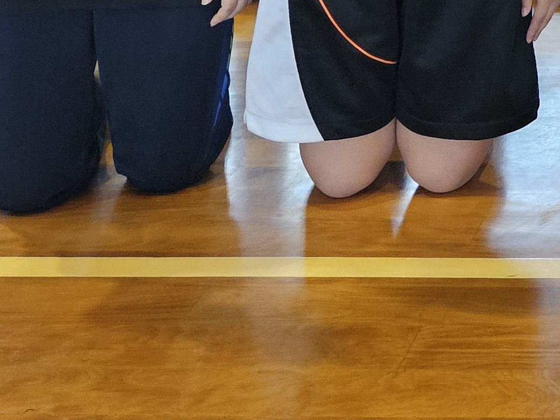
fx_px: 1439
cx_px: 872
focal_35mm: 89
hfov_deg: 19.0
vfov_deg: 14.5
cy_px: -350
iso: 800
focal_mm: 5.4
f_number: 1.8
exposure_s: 1/120
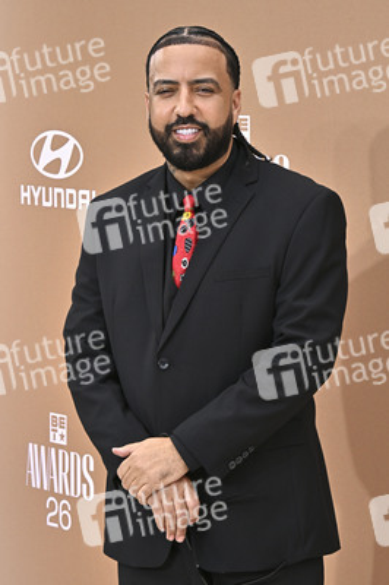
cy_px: 292
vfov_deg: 18.1
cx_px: 194
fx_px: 1835
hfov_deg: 12.1
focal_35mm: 113
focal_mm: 113
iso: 400
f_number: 11
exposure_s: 1/320
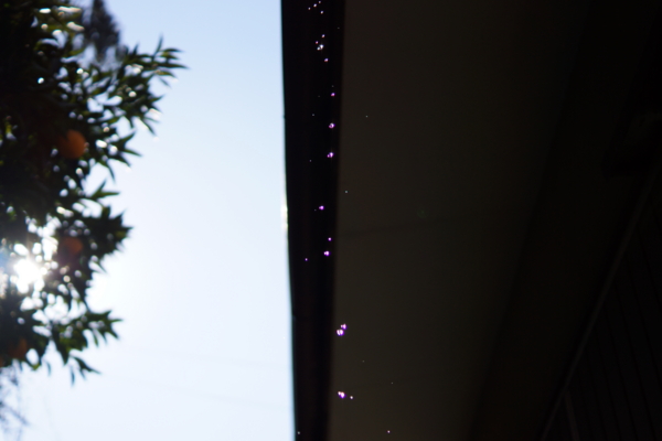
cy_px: 220
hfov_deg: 37.9
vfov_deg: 25.8
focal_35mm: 52
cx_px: 331
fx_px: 965
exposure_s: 1/4000
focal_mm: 35
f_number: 1.8
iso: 100
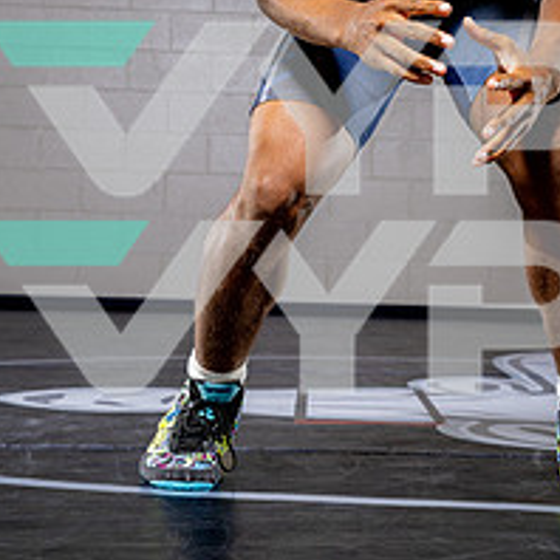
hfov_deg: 19.0
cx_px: 402
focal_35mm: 91
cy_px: 110
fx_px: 1666
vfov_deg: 18.9
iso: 320
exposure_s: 1/250
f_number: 6.3
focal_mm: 47
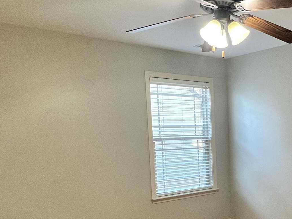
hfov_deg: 44.0
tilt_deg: -7.9
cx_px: 258
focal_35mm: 39
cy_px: 175
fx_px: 329
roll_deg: +1.1
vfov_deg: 35.6
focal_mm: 1.57
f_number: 1.8
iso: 200
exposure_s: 1/60
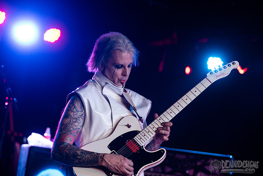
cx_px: 132
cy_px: 88
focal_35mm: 110
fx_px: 804
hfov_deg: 18.6
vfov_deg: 12.5
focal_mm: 110
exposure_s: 1/160
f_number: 3.5
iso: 2000
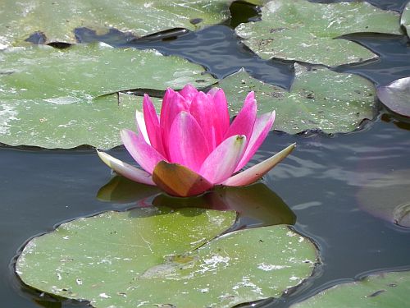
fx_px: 8030
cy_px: 154
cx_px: 205
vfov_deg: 2.2
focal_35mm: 678
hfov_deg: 2.9
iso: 160
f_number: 7.1
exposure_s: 1/415
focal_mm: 120
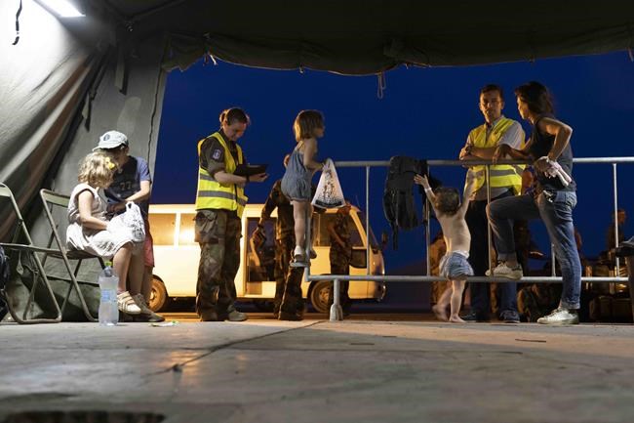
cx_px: 317
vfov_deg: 29.8
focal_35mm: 45
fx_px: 792
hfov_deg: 43.6
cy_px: 212
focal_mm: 45
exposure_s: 1/30
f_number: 4.5
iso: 3200
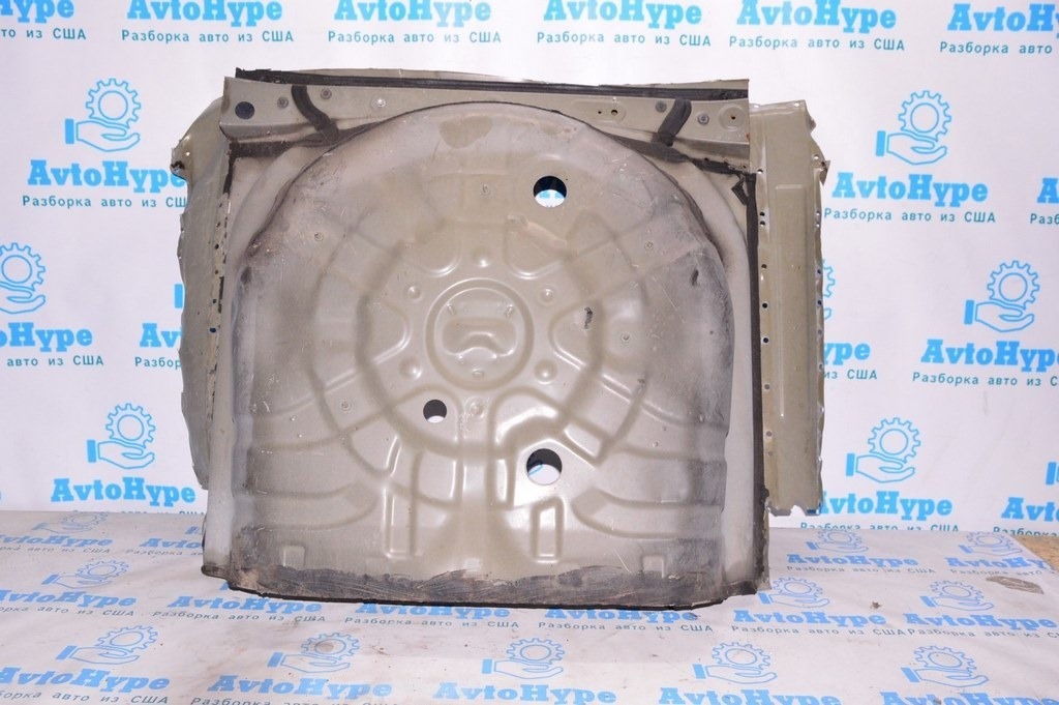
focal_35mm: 30
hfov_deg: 62.0
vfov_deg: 43.5
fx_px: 882
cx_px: 530
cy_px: 352
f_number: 8
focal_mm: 20
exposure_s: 1/160
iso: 1600
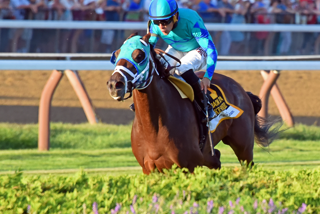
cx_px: 174
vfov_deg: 4.1
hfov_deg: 6.1
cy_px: 97
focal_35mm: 335
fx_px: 2979
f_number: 8
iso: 2000
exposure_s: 1/1250
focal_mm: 300
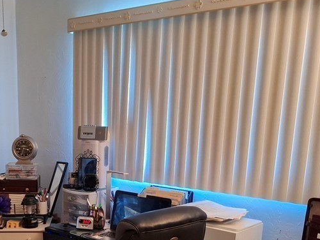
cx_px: 72
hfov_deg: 39.1
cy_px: 219
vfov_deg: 29.5
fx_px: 435
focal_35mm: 47
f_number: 1.8
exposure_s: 1/33
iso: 400
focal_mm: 5.54
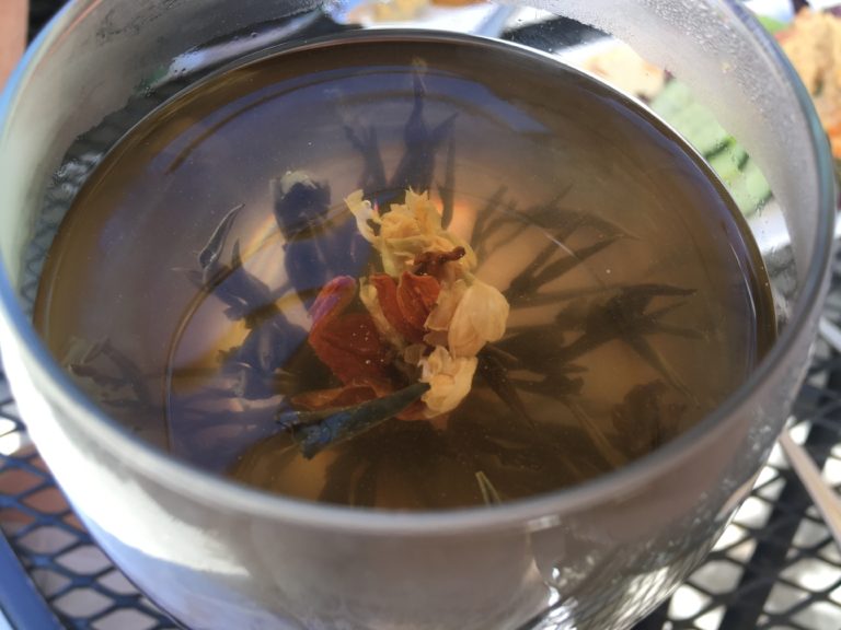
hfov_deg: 61.7
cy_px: 315
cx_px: 420
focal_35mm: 29
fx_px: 705
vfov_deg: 48.2
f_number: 2.2
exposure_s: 1/120
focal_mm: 4.15
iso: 32
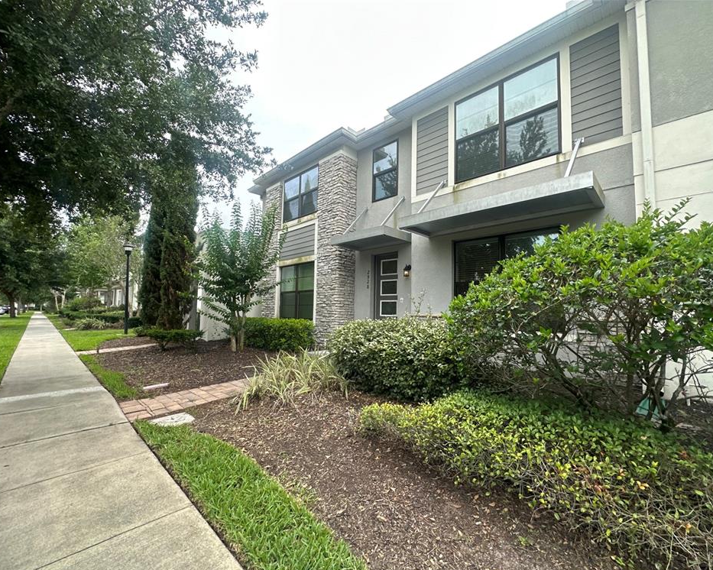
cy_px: 293
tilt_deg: +7.8
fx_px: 316
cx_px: 381
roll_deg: -2.8
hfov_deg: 96.7
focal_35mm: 15
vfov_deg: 84.0
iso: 40
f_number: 2.2
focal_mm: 2.22
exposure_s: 1/569
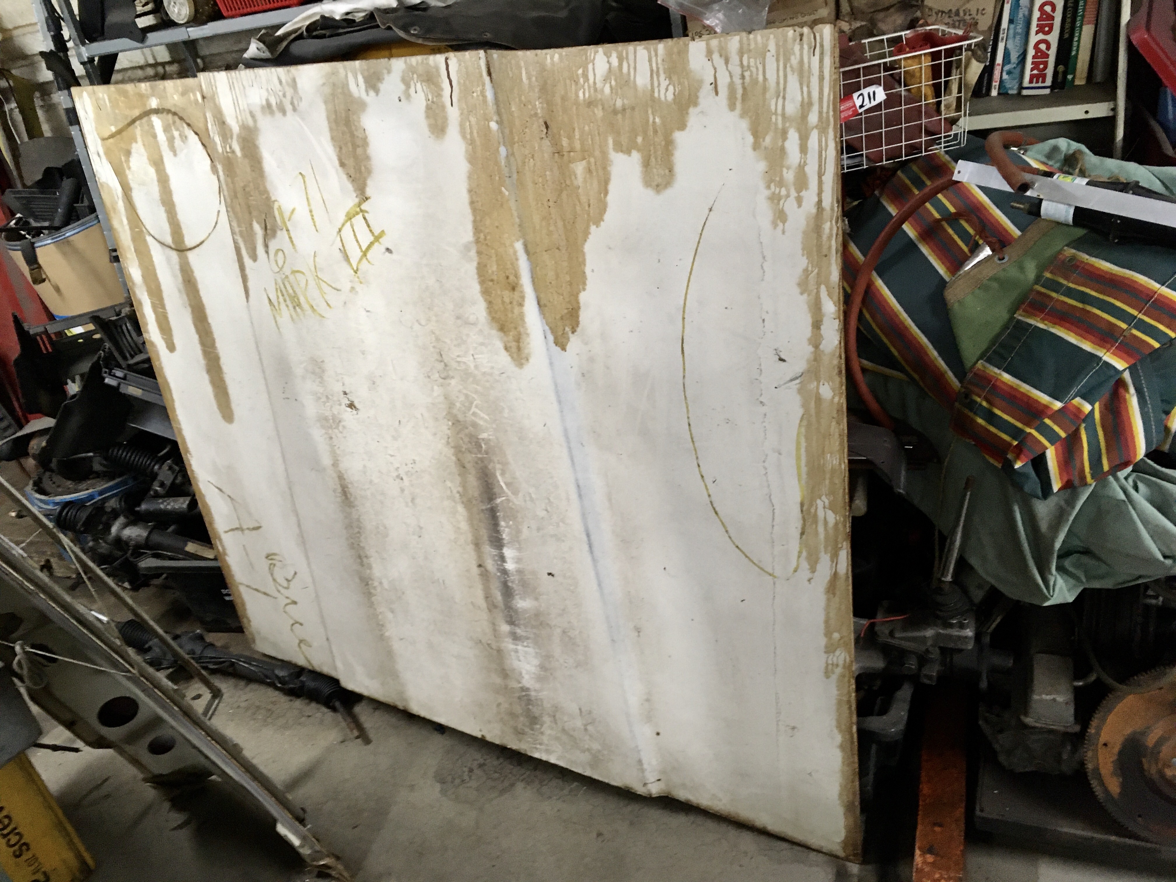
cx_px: 588
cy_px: 441
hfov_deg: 61.7
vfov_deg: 48.2
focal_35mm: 29
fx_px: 985
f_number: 2.2
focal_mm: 4.15
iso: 200
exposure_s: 1/20
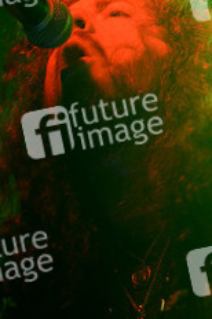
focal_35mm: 138
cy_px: 195
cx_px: 132
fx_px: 1223
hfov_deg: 9.9
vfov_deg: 14.9
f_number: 3.5
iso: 6400
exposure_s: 1/200
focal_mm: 80
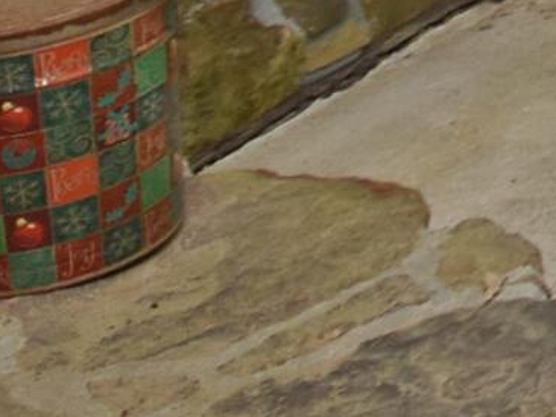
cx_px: 1897
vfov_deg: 8.5
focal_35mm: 142
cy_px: -893
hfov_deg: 9.3
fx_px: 2279
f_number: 5.6
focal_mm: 12
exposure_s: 1/125
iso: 360
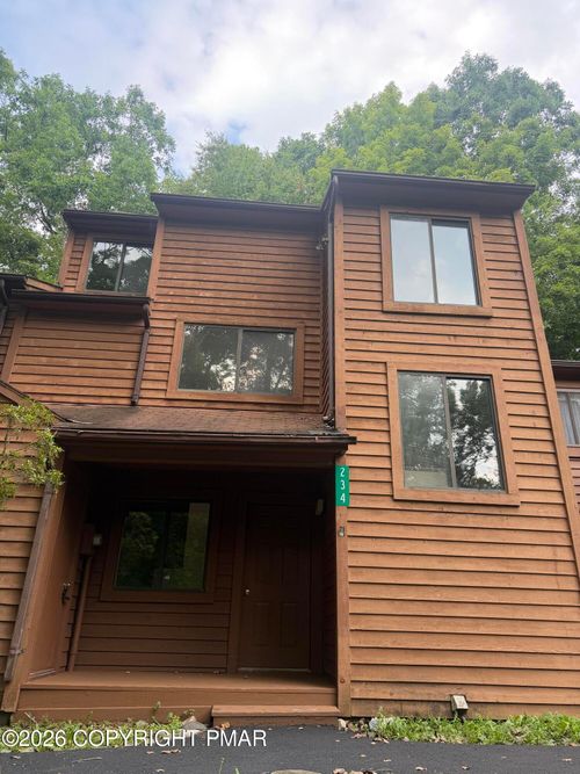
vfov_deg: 71.6
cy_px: 387
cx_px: 290
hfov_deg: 56.8
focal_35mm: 24
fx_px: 536
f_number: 1.78
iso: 64
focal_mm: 6.76
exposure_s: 1/218
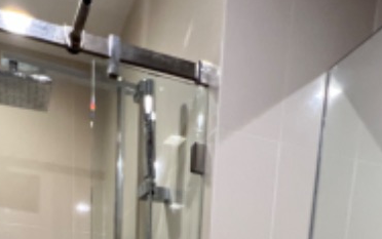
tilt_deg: -11.9
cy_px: 441
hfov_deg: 51.6
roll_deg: -3.3
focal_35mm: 37
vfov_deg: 21.2
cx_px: 123
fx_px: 385
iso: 250
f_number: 1.8
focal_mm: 1.57
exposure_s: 1/50
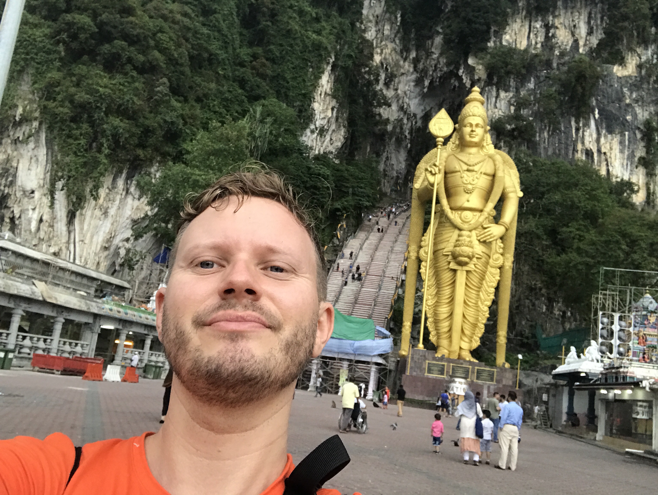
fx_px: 609
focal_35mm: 32
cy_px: 248
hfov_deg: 56.8
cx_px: 329
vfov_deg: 44.2
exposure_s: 1/30
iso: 40
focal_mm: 2.87
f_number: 2.2
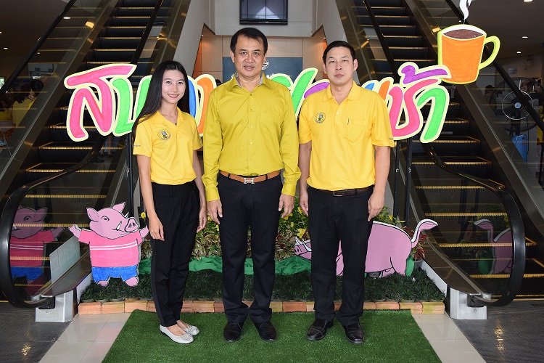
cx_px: 272
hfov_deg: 55.1
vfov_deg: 38.4
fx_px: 521
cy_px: 182
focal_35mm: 34
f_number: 5
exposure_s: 1/100
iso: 800
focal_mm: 23
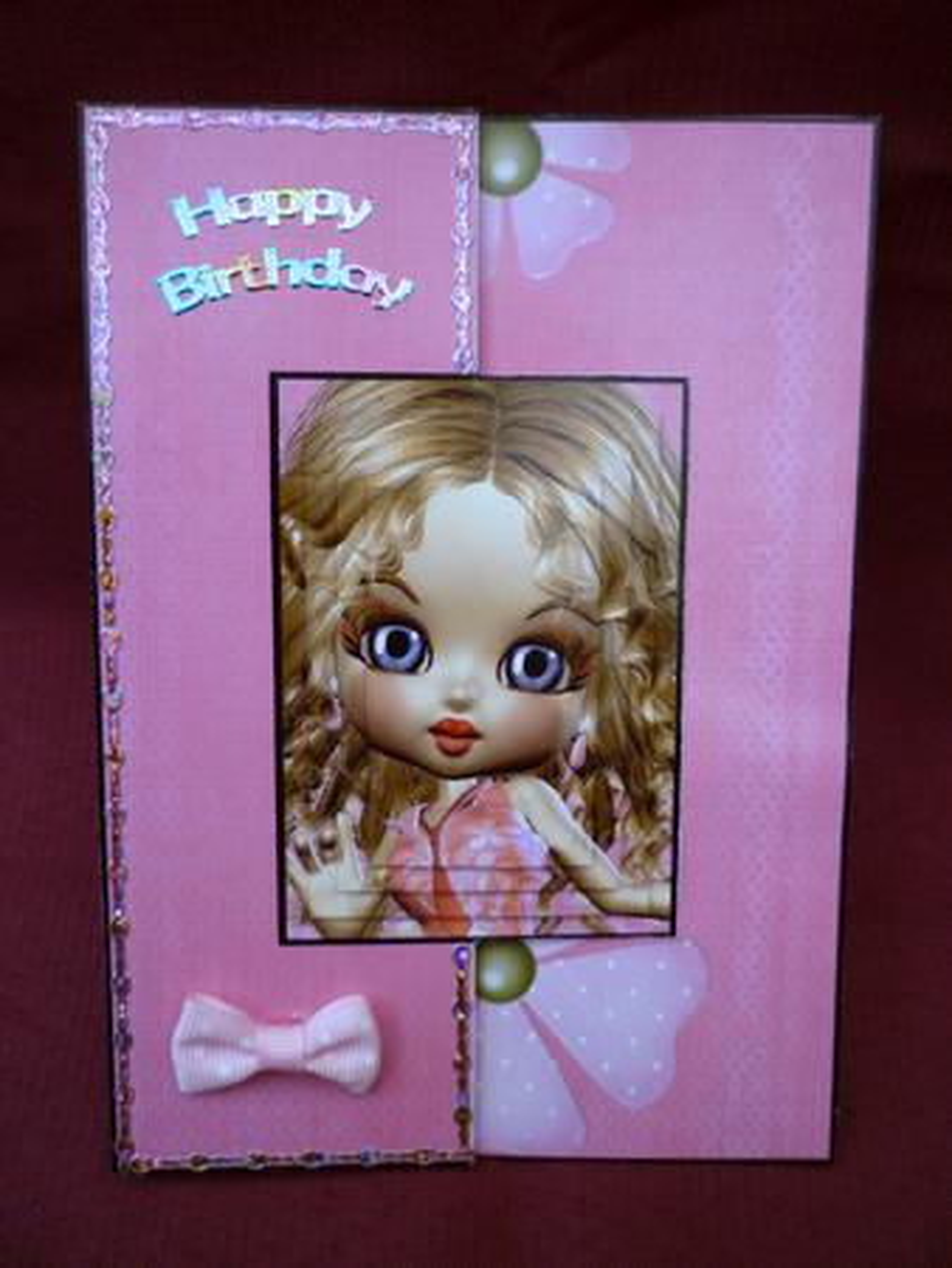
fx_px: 1062
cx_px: 476
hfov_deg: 48.3
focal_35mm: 29
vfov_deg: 61.6
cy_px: 634
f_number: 3.3
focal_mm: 5.2
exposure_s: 1/50
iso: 80
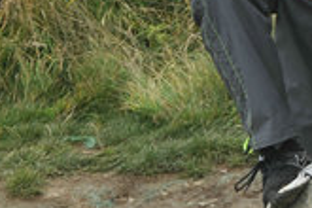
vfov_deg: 9.4
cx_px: 686
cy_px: -9
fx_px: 1257
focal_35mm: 145
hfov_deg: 12.1
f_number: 11
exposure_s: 1/80
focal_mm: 30
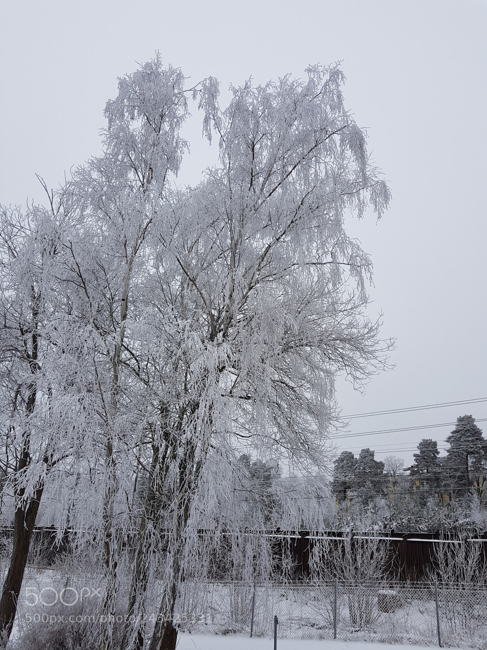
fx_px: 488
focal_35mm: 26
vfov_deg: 67.3
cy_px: 325
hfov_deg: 53.1
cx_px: 244
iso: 40
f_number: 1.7
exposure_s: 1/449
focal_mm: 4.2
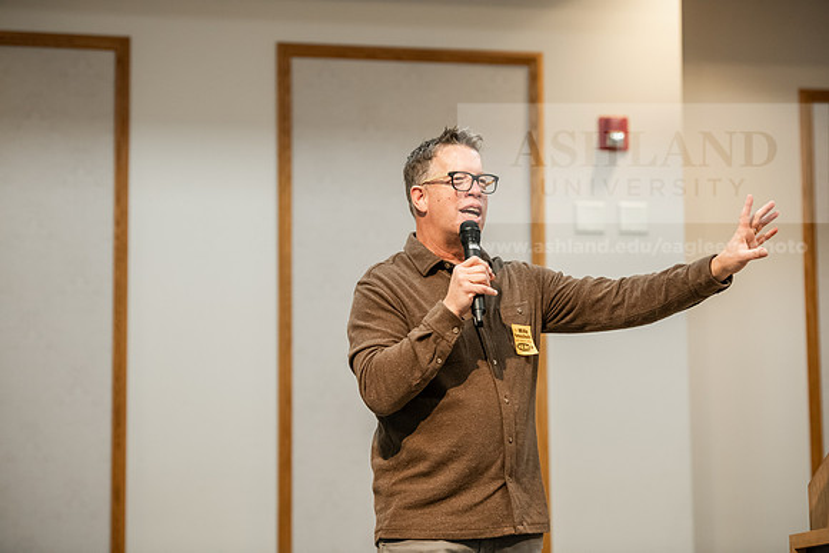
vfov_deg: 12.2
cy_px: 276
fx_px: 2580
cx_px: 414
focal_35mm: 112
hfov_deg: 18.3
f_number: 3.2
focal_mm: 112
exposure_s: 1/200
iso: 2000
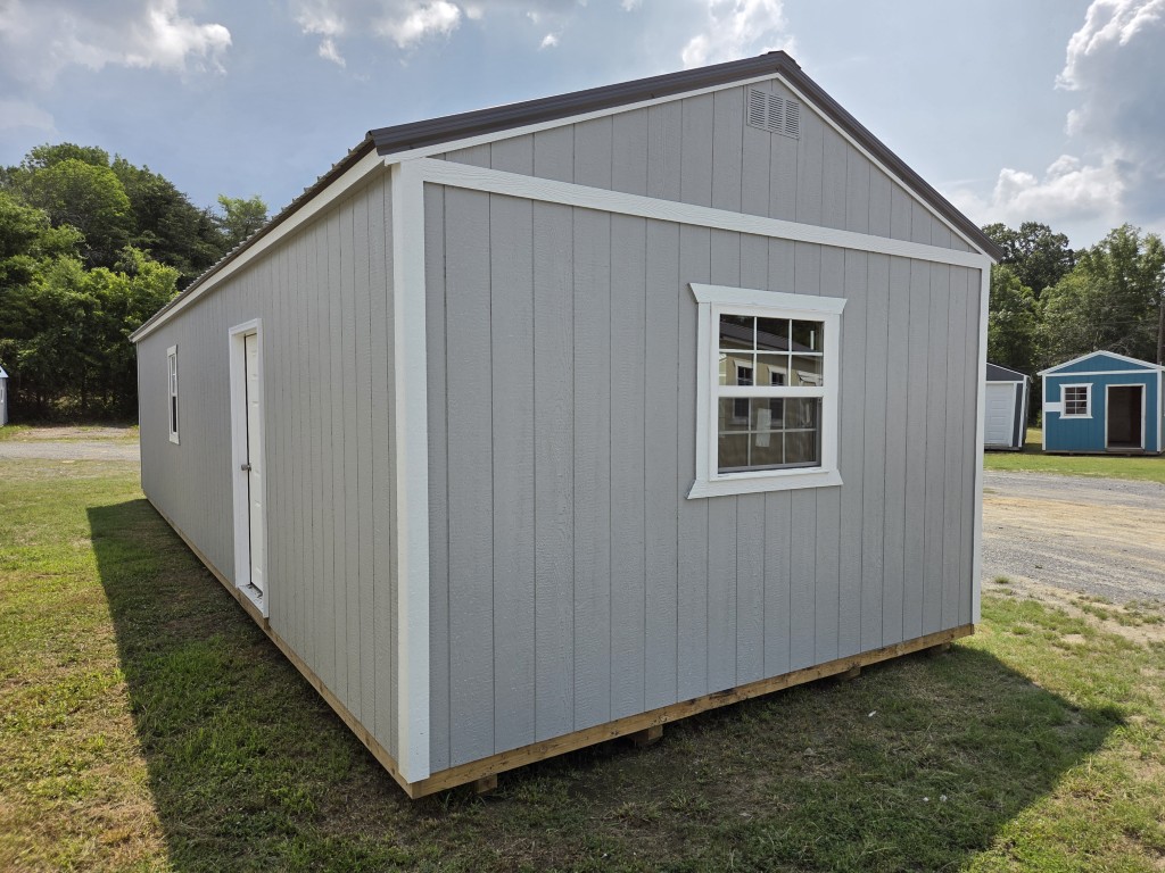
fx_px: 774
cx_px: 582
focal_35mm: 23
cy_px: 436
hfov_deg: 73.9
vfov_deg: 58.9
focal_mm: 5.4
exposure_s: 1/5399
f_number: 1.8
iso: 80
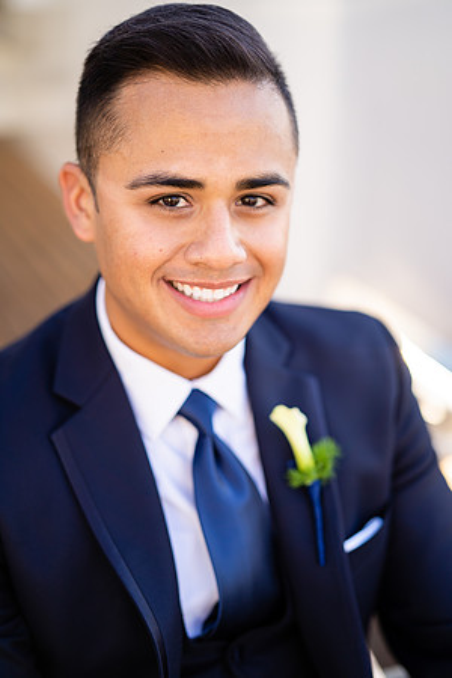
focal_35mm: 50
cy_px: 339
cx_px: 226
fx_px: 942
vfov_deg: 39.6
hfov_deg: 27.0
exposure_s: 1/1250
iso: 160
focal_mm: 50
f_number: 1.4
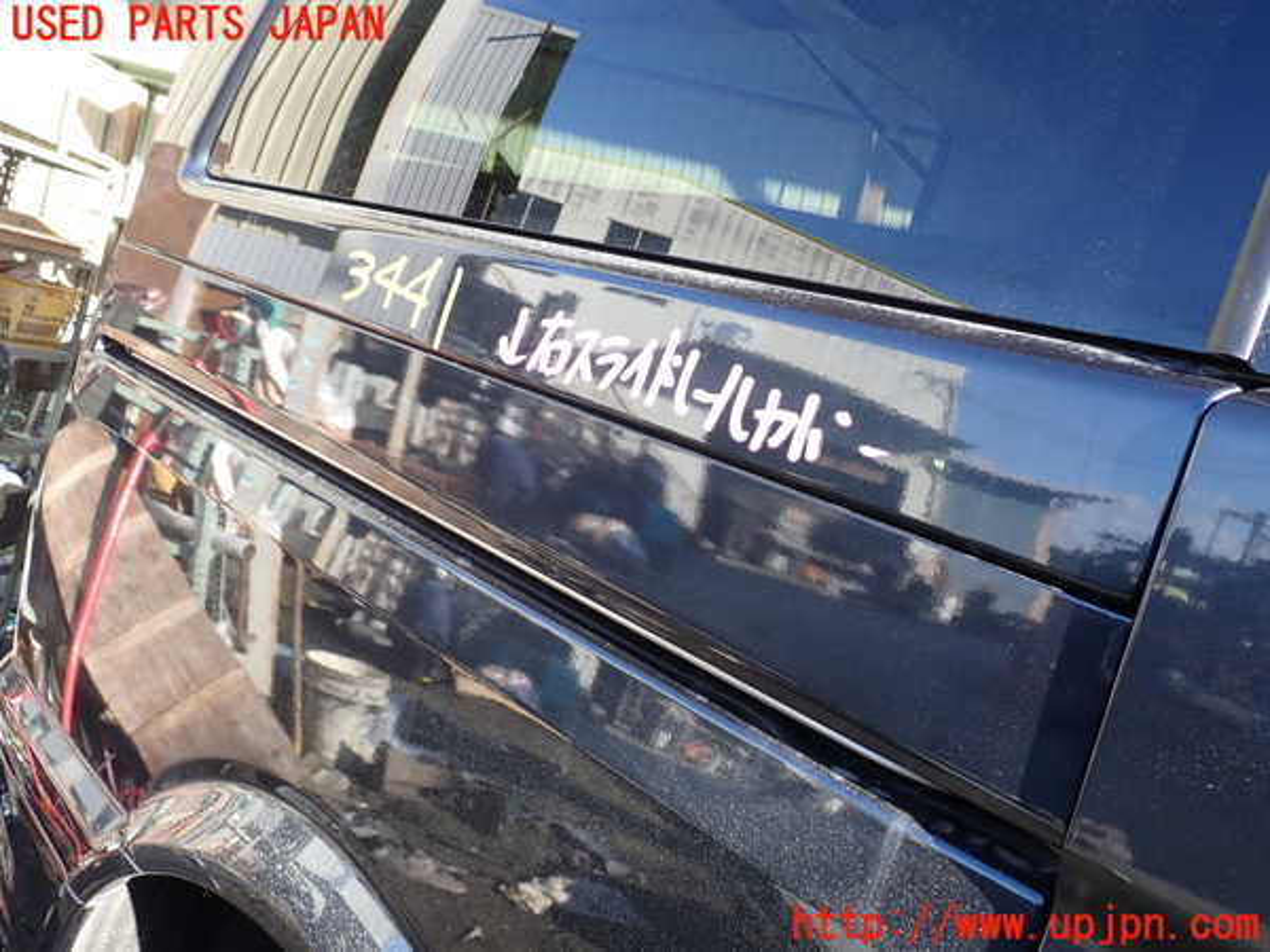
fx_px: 1101
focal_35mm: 30
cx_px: 635
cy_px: 476
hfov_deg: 60.0
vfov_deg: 46.8
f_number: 3.2
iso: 100
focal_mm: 5.4
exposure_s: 1/125
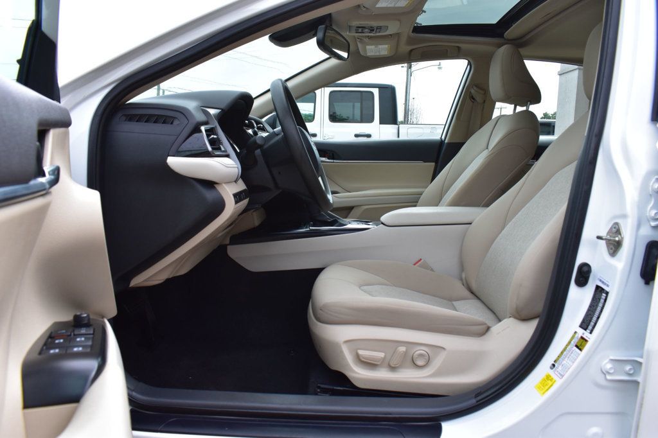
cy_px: 219
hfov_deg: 67.4
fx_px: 493
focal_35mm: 27
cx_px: 329
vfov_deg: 47.9
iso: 400
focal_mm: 18
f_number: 10
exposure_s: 1/200
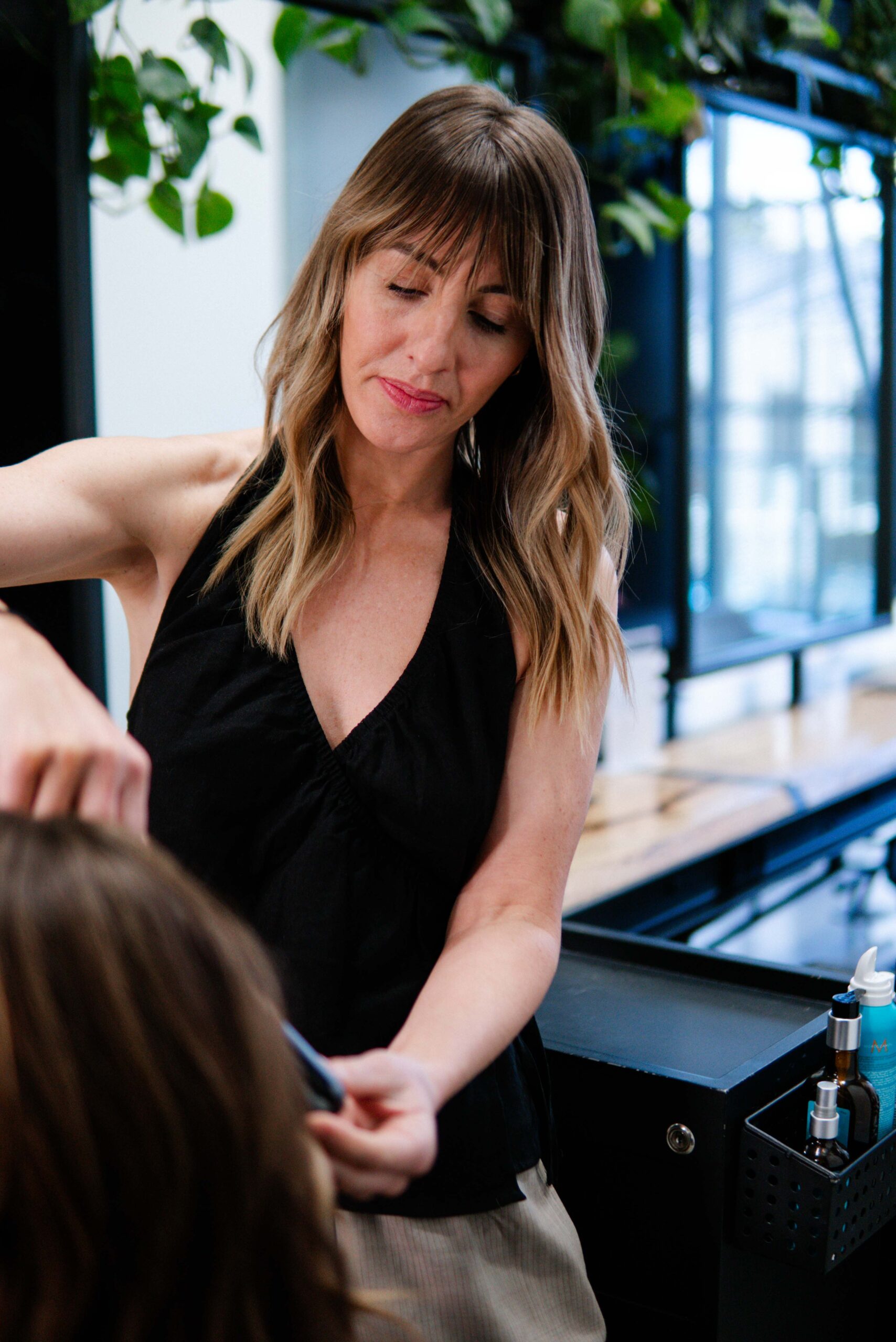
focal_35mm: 45
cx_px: 448
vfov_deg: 43.6
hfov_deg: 29.9
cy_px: 671
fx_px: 1679
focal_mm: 30
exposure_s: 1/800
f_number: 1.4
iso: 400
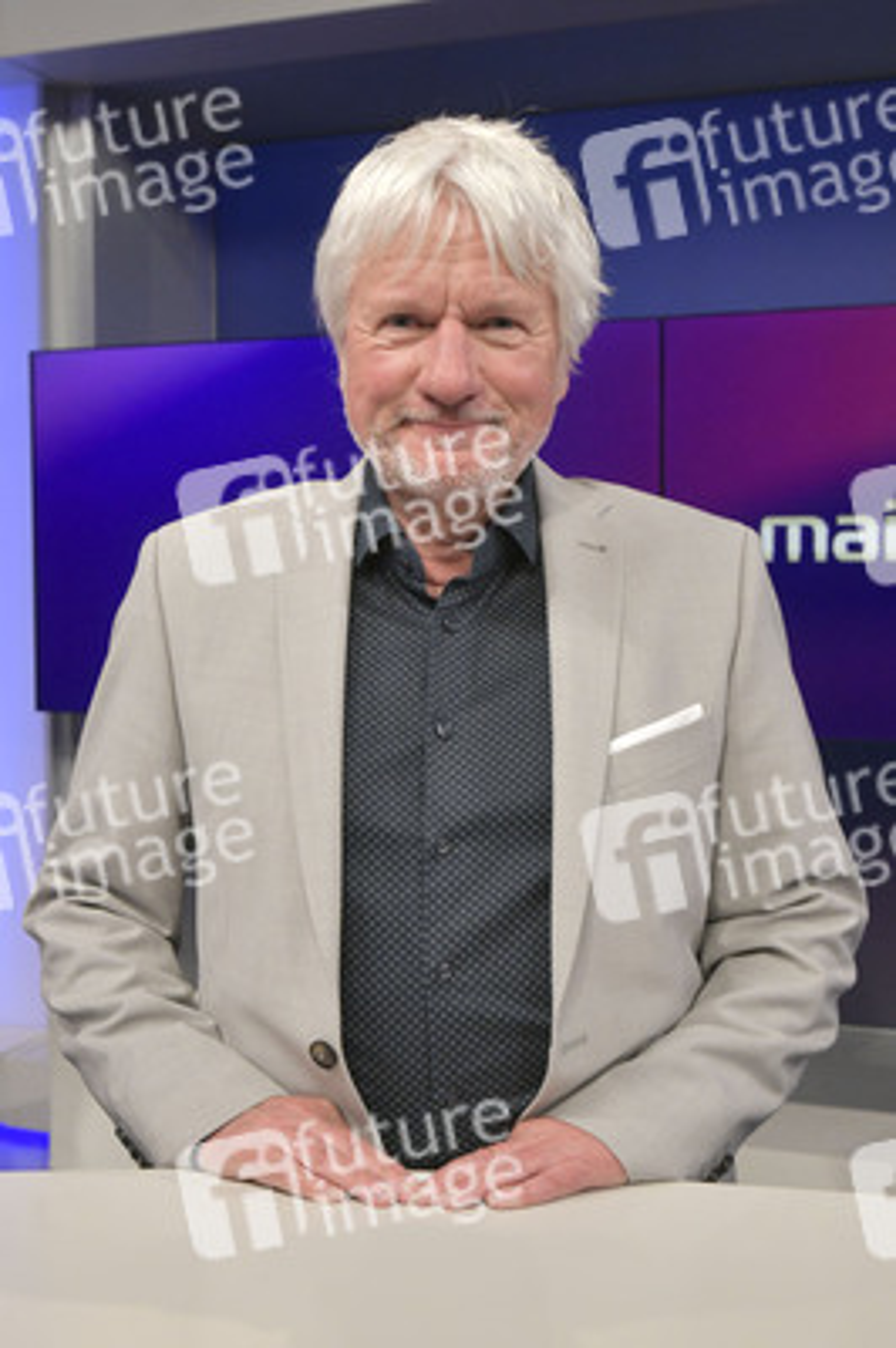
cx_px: 448
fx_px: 1271
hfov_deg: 38.8
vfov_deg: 55.8
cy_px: 674
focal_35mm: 34
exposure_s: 1/200
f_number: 6.3
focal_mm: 34
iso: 2500
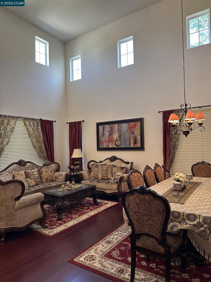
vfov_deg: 71.6
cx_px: 106
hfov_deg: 56.8
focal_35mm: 24
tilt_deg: +2.6
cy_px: 141
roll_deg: +0.9
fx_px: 195
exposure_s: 1/60
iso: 160
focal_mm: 6.86
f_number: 1.78
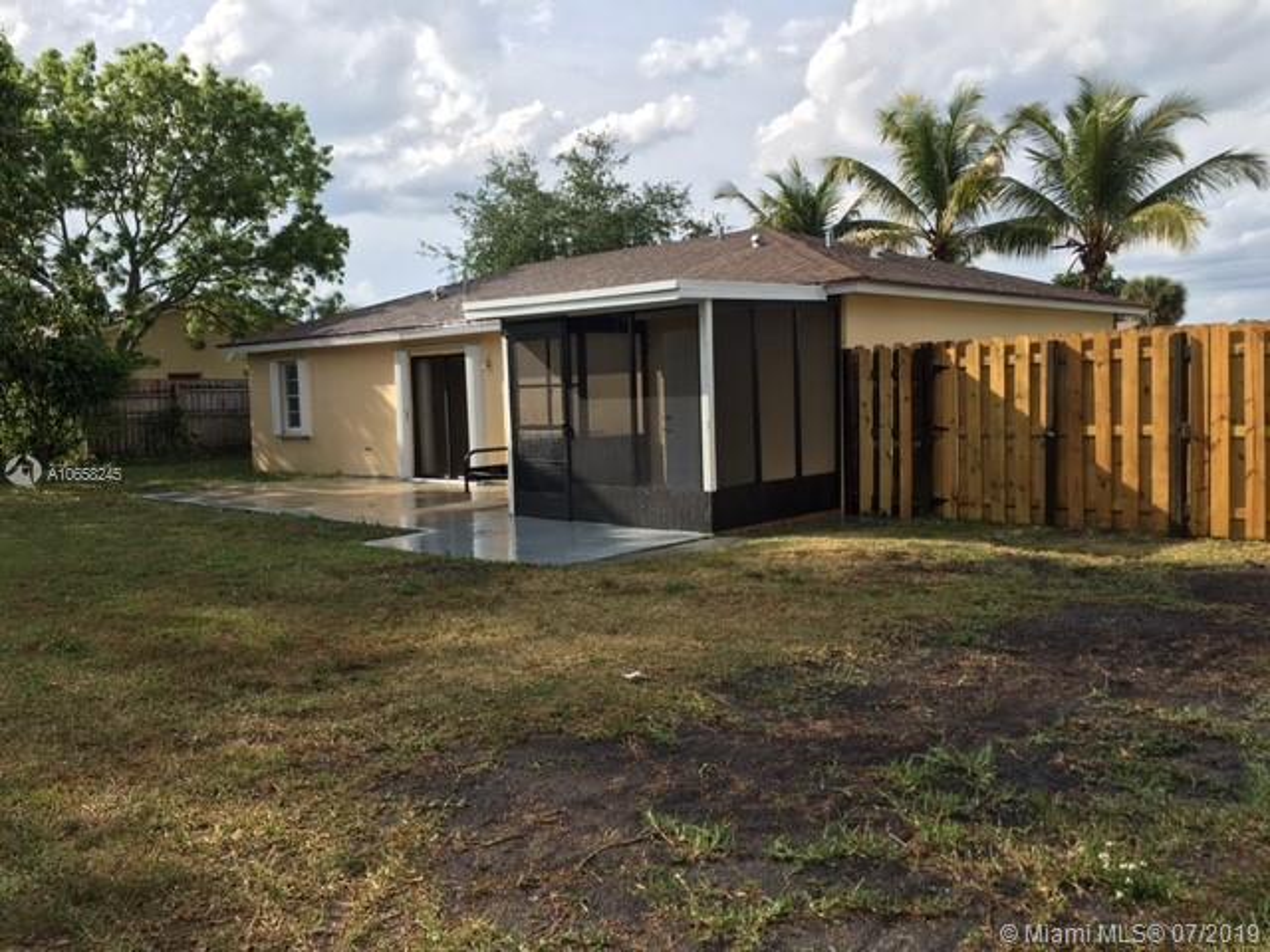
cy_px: 476
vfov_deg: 48.2
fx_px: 1064
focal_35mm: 29
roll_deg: +1.0
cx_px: 635
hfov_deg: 61.7
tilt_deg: -2.1
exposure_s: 1/1261
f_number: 2.2
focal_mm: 4.15
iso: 25
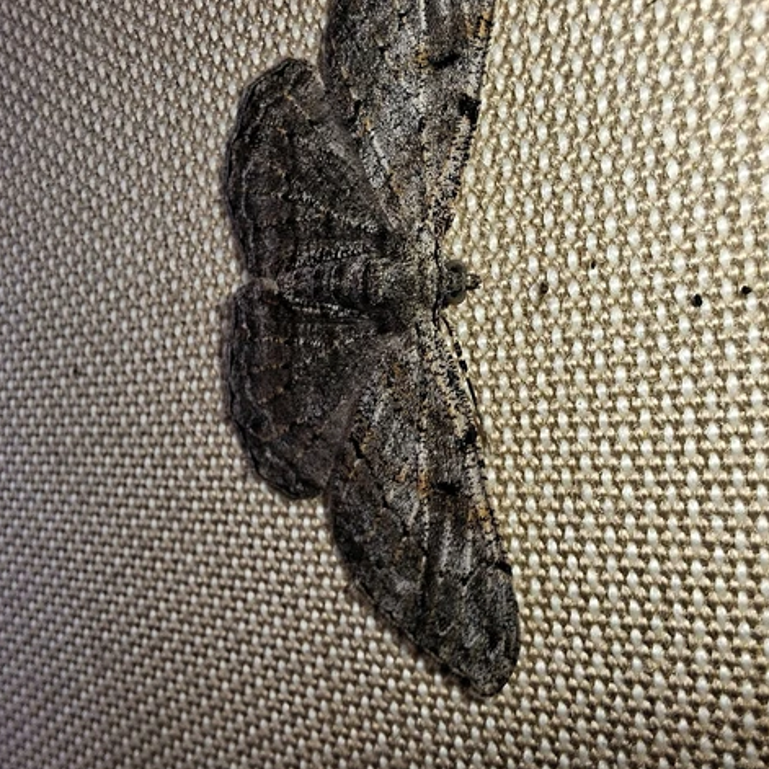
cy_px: 389
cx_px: 421
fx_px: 754
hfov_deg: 54.0
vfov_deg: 54.0
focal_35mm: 30
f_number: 2.4
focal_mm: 2.13
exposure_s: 1/123
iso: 40
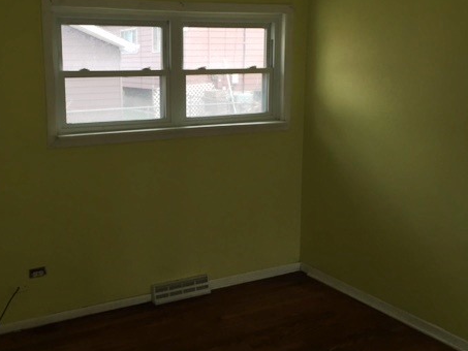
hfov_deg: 45.3
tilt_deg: -9.2
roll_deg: +0.2
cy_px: 162
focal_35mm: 41
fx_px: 554
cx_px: 170
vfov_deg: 35.1
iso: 64
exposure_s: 1/30
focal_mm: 4.15
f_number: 2.2
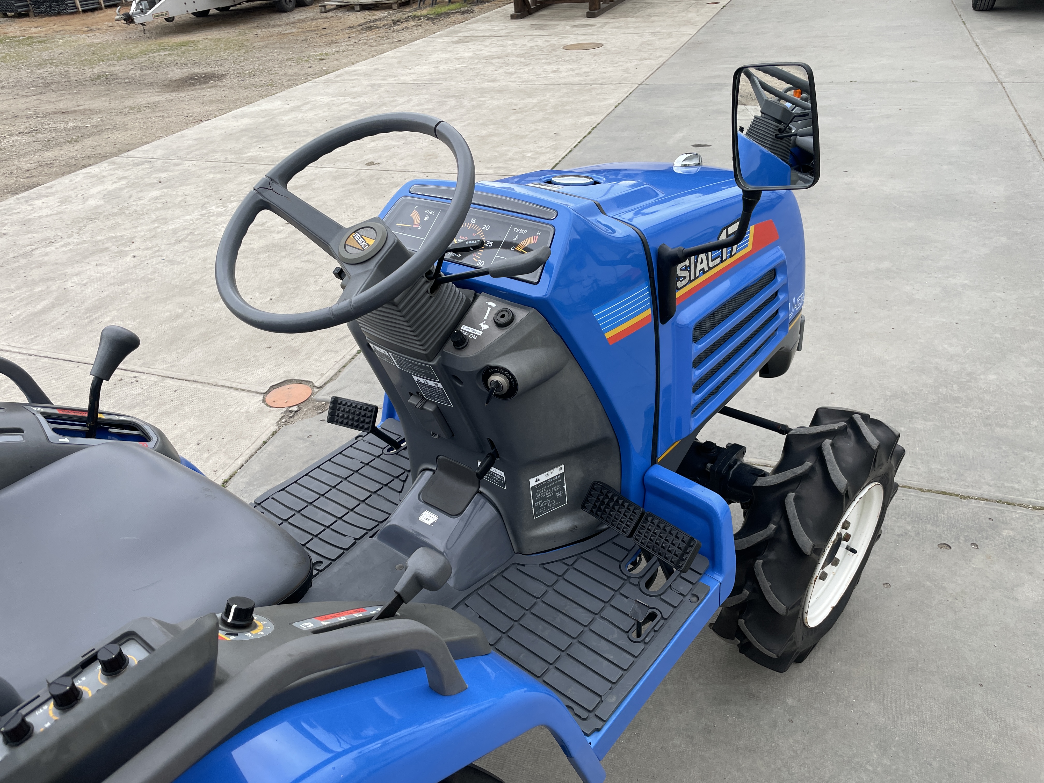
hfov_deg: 67.3
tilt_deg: -31.9
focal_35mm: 26
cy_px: 392
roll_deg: +5.0
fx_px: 784
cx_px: 522
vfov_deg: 53.1
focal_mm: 4.2
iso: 32
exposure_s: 1/609
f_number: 1.6
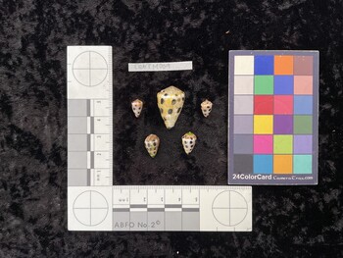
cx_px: 172
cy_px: 129
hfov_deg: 61.6
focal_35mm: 29
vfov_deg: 48.3
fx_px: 288
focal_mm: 3
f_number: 1.8
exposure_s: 1/60
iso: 64
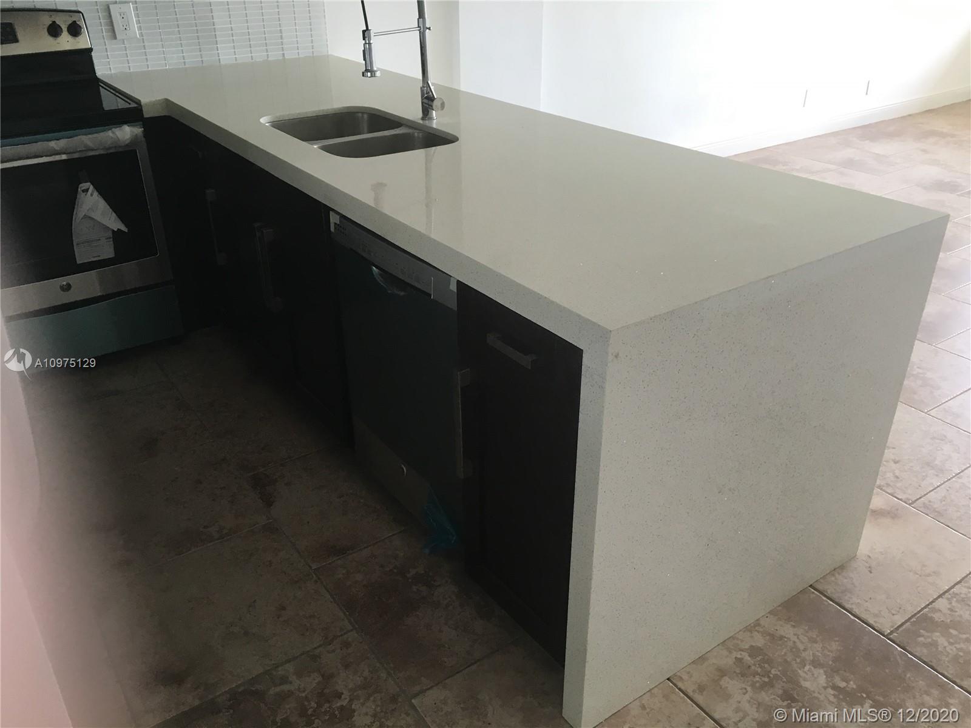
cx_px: 486
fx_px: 813
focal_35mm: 29
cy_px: 364
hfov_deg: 61.7
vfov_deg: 48.2
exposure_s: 1/30
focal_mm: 4.15
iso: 32
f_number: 2.2
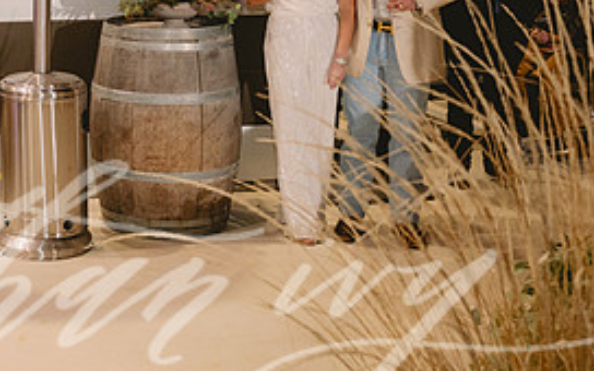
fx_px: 1214
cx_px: 2
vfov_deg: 17.1
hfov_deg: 26.1
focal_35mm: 75
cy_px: 37
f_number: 2.8
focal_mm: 34.5
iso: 2500
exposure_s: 1/100
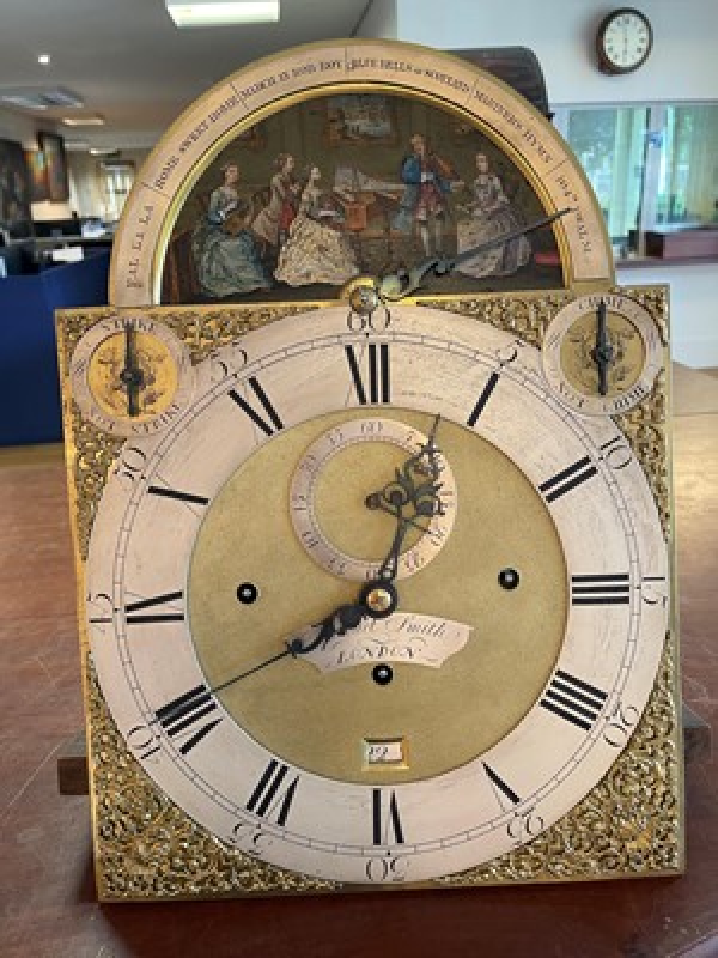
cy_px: 479
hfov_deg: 53.1
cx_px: 359
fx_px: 719
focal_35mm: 26
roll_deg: +3.1
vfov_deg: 67.3
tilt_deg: -20.8
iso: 125
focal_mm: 5.1
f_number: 1.6
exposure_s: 1/50
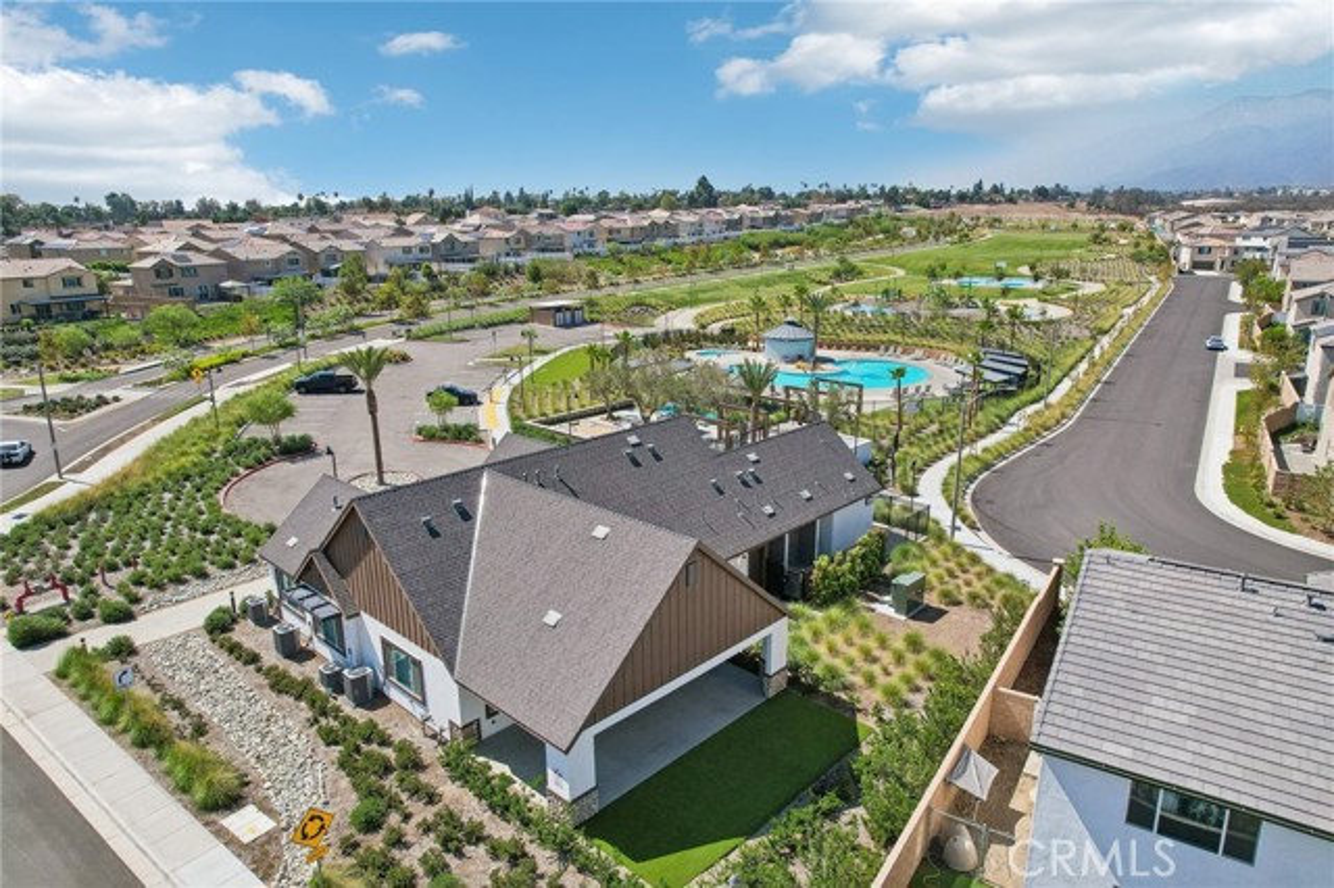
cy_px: 444
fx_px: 815
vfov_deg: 57.2
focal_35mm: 22
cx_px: 667
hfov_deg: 78.6
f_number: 2.8
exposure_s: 1/2500
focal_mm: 8.4
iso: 120
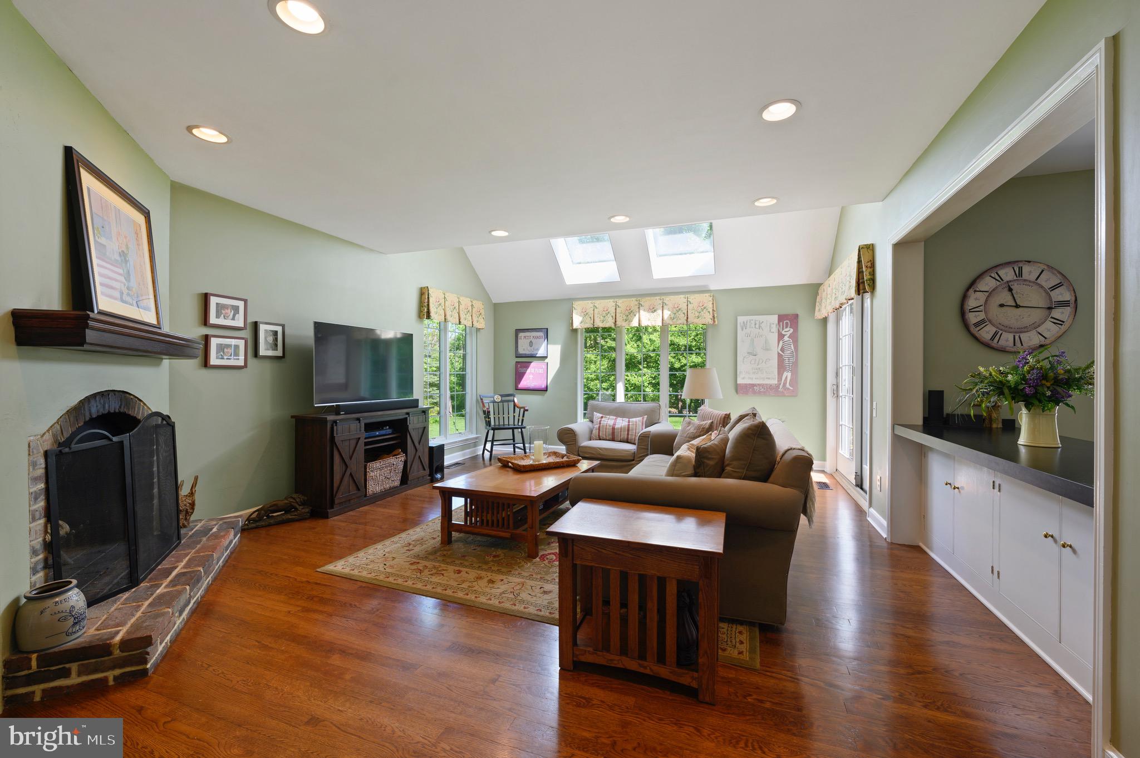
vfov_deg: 79.1
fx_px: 459
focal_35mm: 14
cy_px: 379
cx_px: 570
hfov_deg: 102.3
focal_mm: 14.5
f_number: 9
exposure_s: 1/5
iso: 200
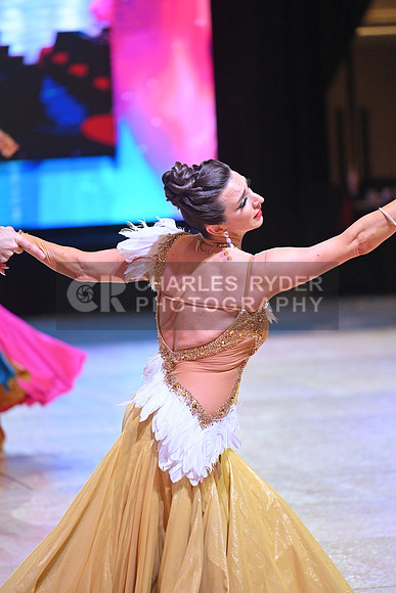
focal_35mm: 200
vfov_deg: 10.3
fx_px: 3298
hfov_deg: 6.9
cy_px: 296
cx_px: 198
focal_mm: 200
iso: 2500
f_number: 4
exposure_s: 1/400
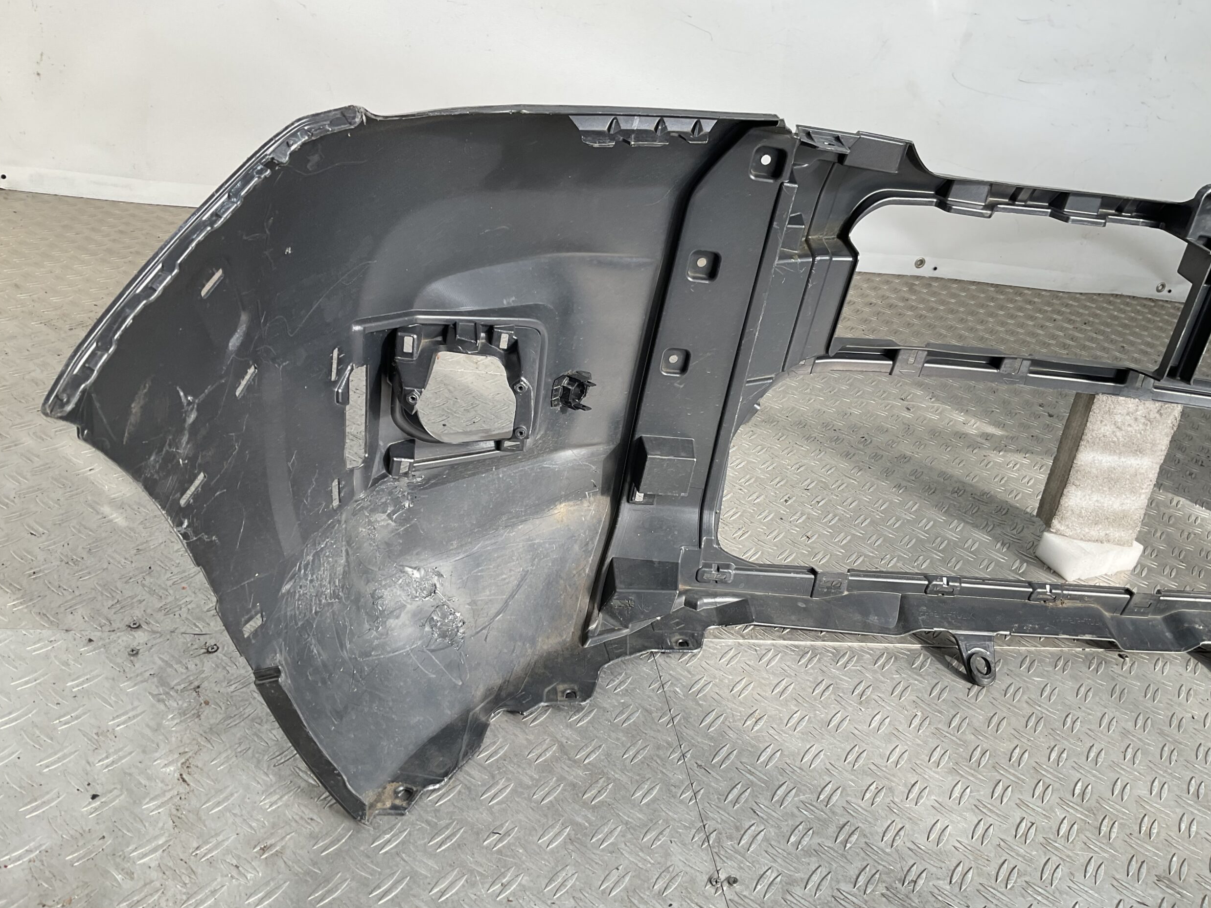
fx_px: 1049
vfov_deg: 46.8
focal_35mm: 30
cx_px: 615
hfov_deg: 60.0
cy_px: 469
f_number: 1.8
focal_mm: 3
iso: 16
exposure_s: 1/197
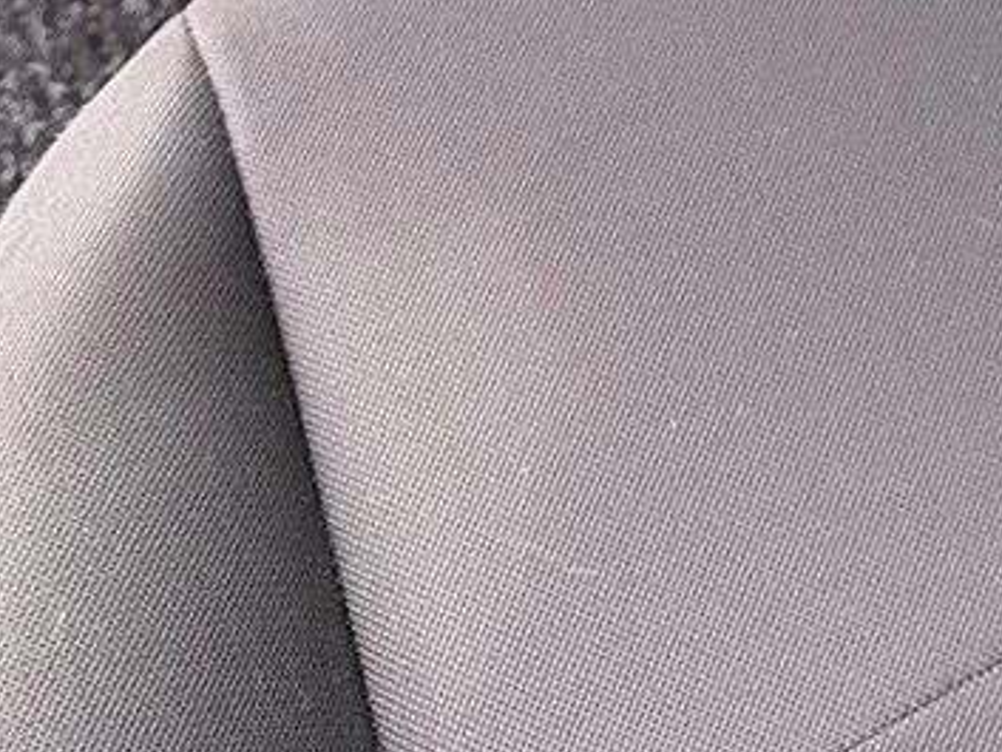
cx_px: 1311
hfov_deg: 13.8
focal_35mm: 137
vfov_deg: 8.5
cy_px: -1688
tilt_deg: -36.4
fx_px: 3967
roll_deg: -3.1
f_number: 1.78
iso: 100
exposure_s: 1/389
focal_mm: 6.76
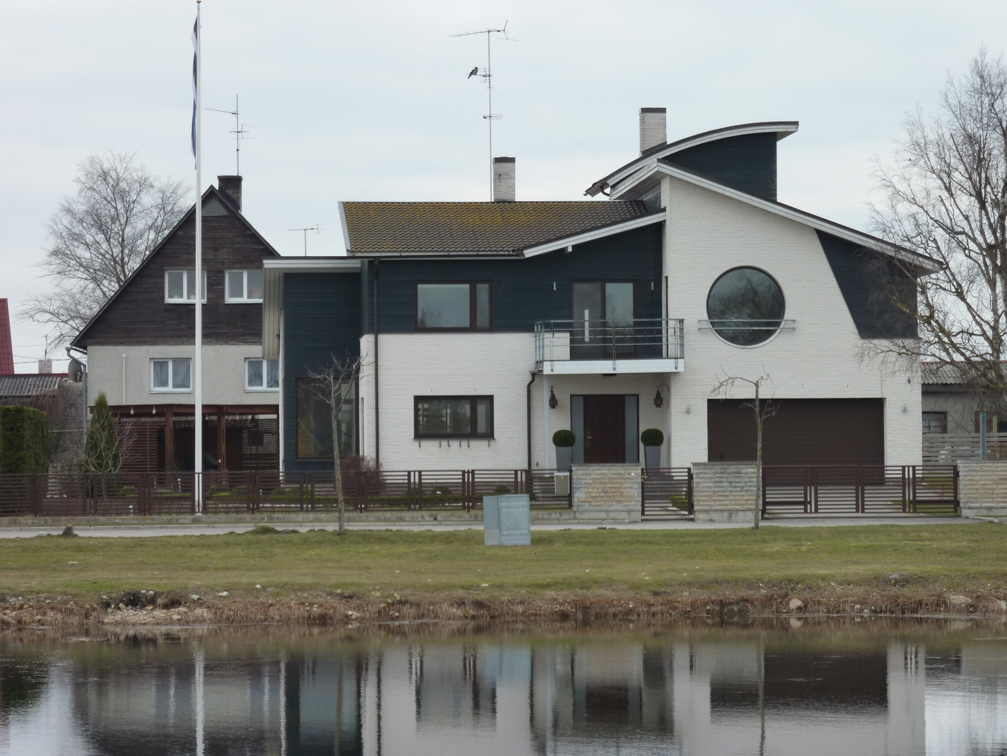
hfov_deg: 14.4
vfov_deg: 10.8
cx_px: 504
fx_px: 3985
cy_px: 378
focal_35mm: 137
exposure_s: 1/320
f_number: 4.5
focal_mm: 22.5
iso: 125
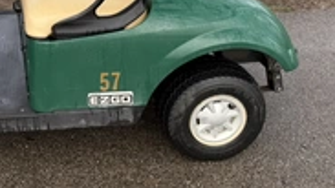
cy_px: -29
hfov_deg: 34.8
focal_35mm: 57
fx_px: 506
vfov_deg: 20.0
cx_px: 42
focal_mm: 6.76
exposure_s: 1/347
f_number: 1.78
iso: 80
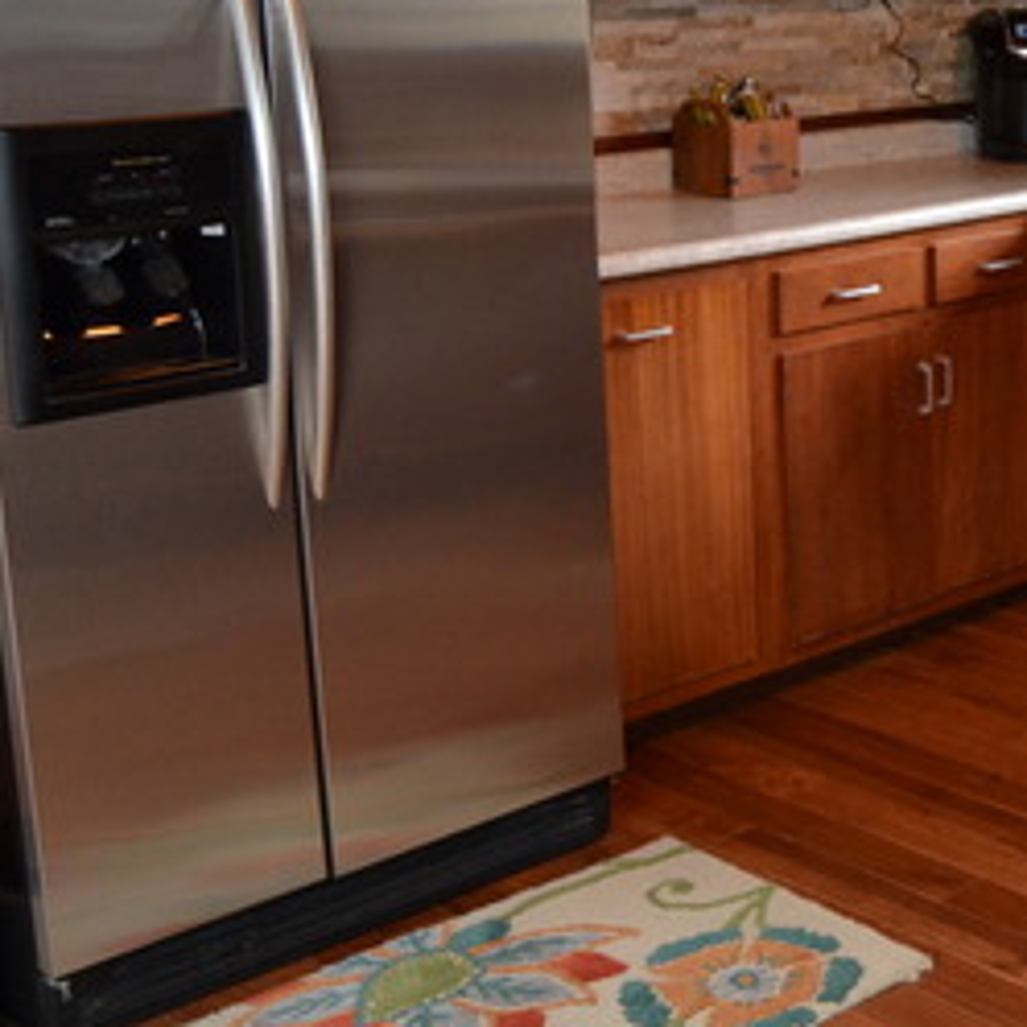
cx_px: 1155
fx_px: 1980
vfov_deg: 28.7
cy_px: 291
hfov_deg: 26.6
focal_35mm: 59
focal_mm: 18
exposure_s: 1/60
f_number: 3.5
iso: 900
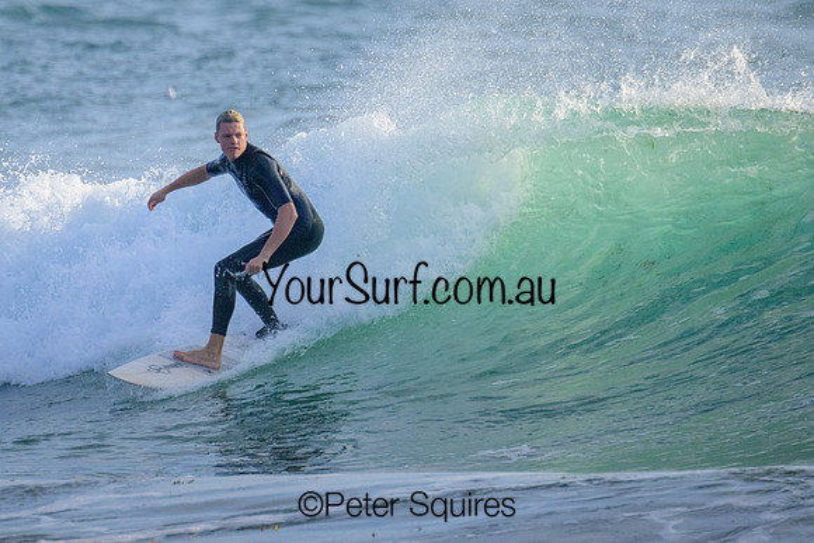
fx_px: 24781
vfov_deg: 1.3
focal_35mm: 1096
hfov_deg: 1.9
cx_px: 299
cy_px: 202
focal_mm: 800
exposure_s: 1/2000
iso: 2200
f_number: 13
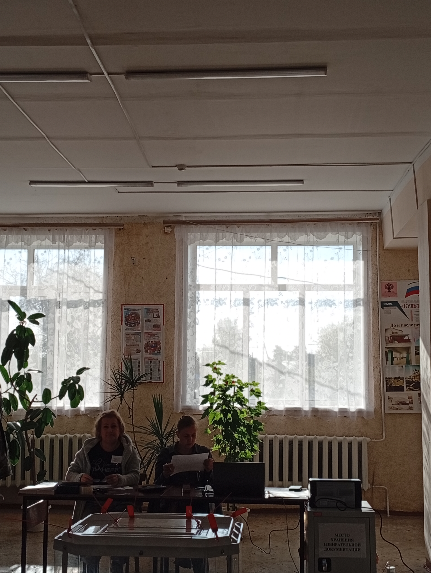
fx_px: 894
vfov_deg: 35.5
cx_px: 216
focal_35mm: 54
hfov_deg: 27.1
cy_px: 286
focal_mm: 3.98
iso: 50
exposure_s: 1/405
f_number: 1.8
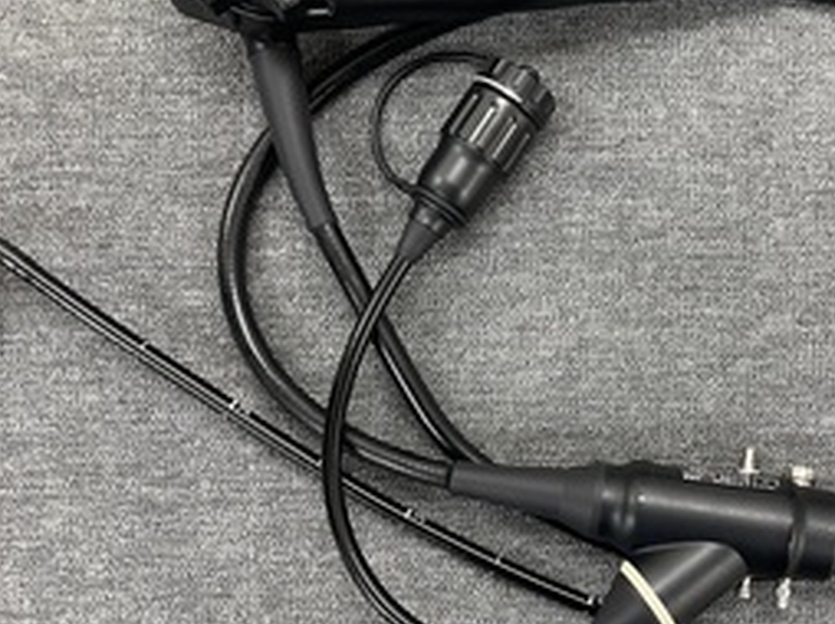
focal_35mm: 41
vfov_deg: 35.0
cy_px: 345
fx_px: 988
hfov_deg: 44.9
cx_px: 575
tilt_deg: -87.8
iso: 100
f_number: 1.6
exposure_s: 1/60
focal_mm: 4.2
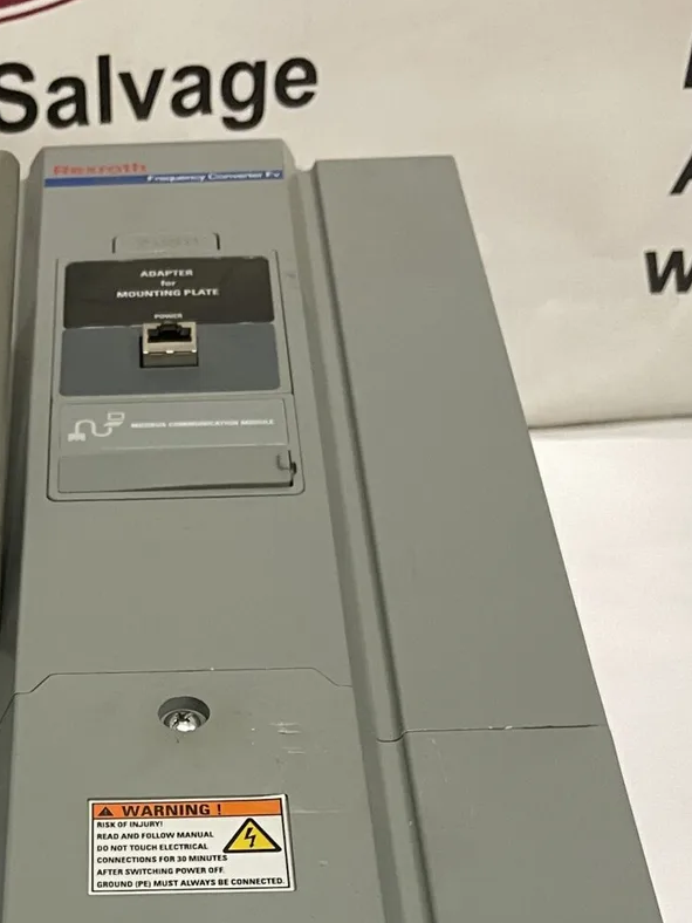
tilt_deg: -49.2
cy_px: 962
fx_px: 1759
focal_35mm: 66
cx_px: 83
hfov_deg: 21.8
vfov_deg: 27.4
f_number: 1.6
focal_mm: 4.2
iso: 160
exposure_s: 1/60
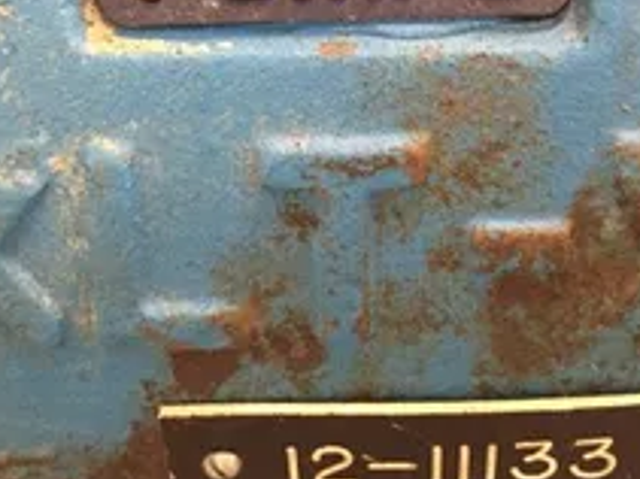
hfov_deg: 34.9
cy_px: 49
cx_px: 346
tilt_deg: -39.4
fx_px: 1016
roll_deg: -0.4
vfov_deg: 25.7
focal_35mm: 55
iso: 250
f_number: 2.2
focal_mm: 4.15
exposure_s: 1/20
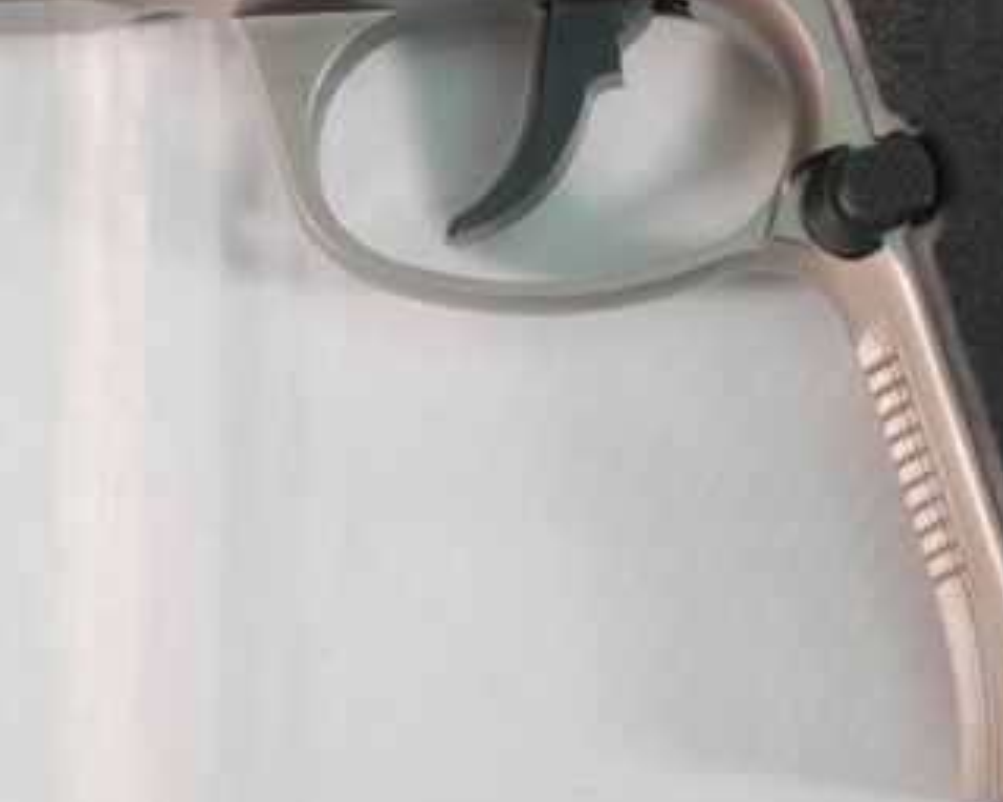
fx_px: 4184
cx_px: 547
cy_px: 50
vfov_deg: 10.9
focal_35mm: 141
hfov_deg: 13.7
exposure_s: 1/80
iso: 400
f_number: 4.5
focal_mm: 40
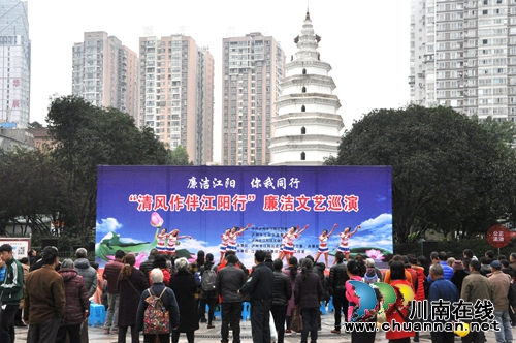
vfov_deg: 26.4
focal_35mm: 51
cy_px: 172
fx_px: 730
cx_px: 258
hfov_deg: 38.9
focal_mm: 34
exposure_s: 1/125
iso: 800
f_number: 18
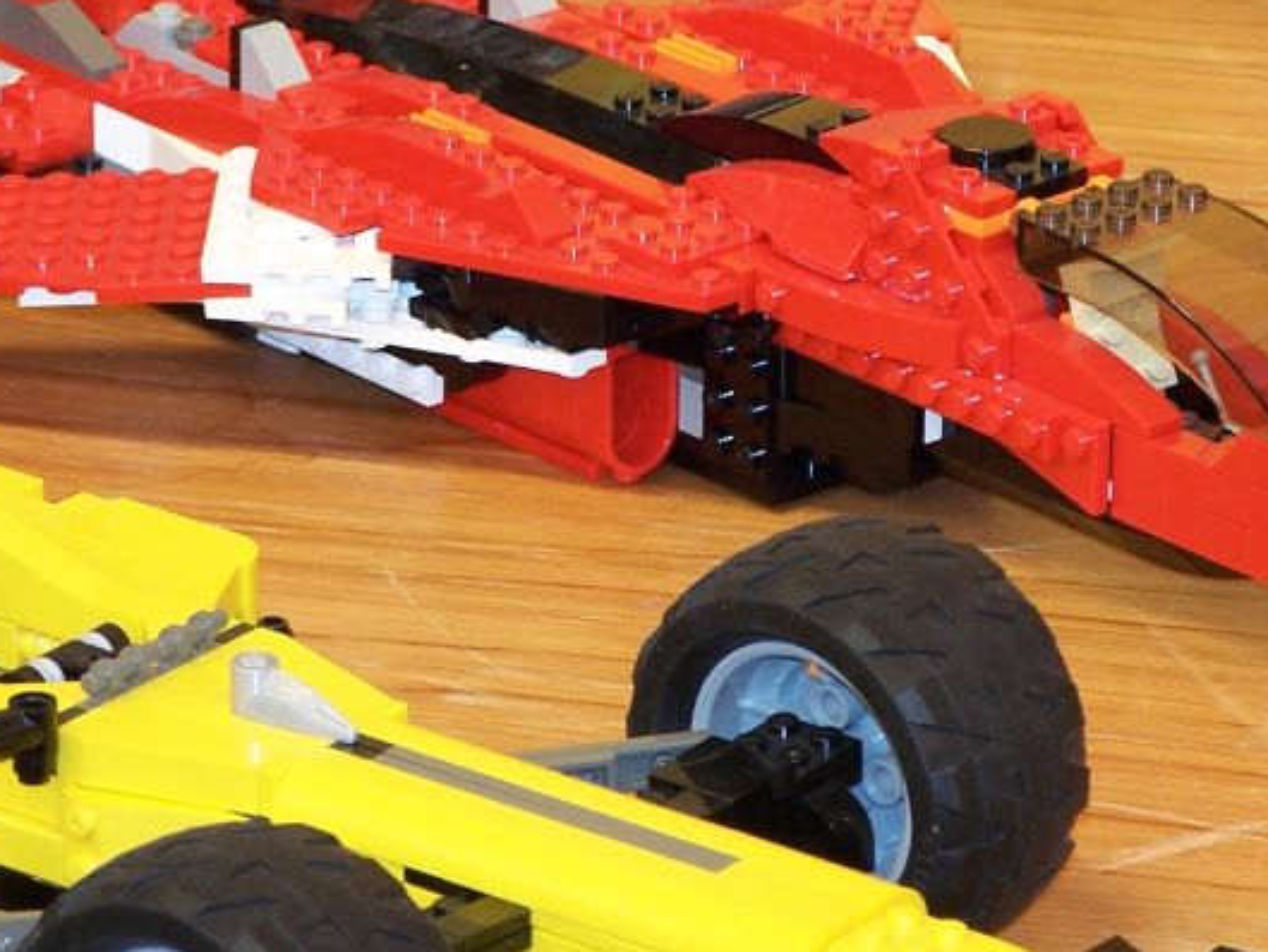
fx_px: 11981
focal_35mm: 327
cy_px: 110
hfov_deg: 6.1
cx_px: 618
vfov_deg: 4.5
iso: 80
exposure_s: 1/4
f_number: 3.2
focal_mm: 28
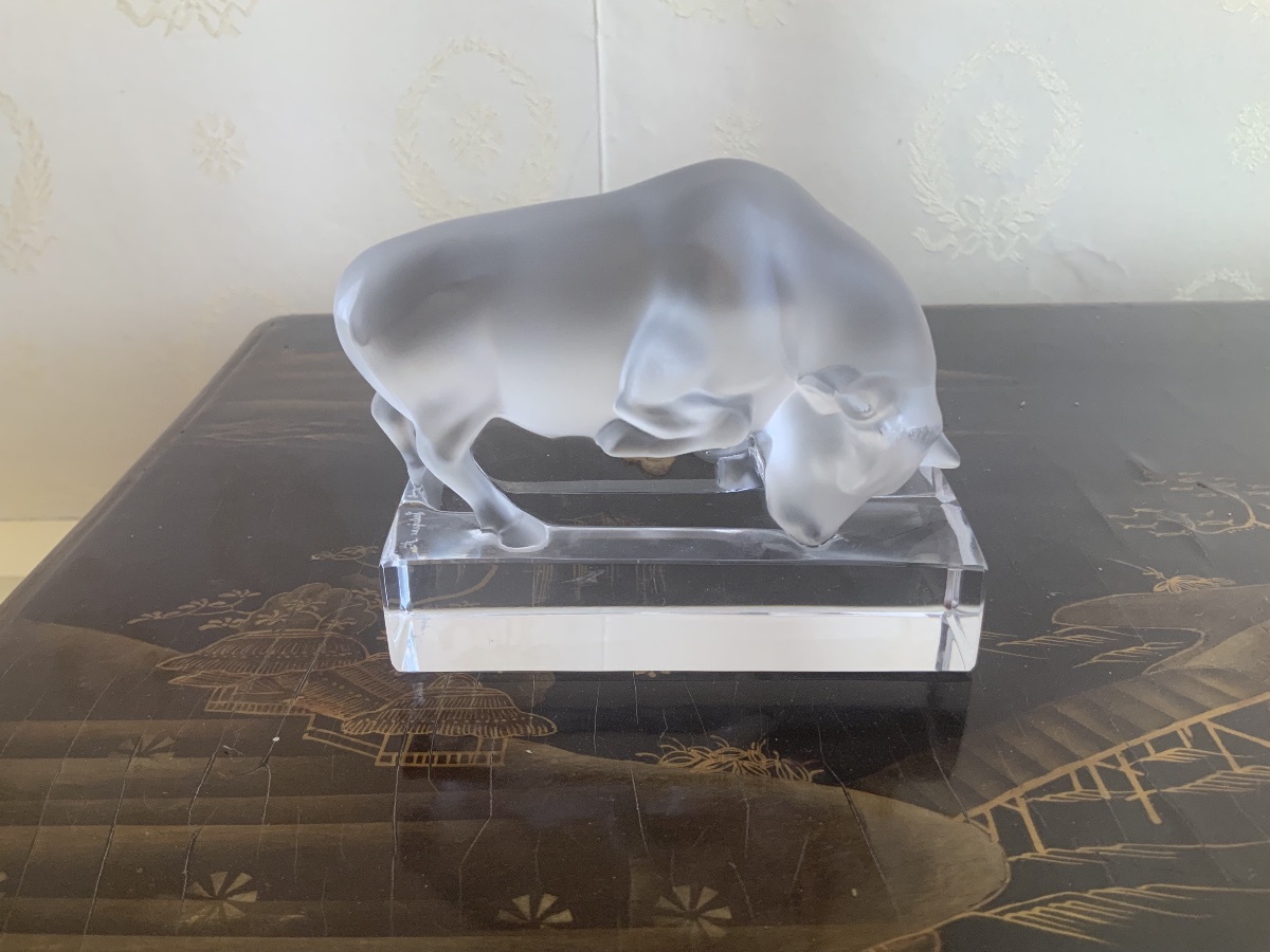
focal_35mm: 29
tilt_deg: -29.7
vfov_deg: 48.2
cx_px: 635
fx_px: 1064
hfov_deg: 61.7
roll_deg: +1.0
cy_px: 476
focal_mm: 3
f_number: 1.8
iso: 64
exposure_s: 1/114
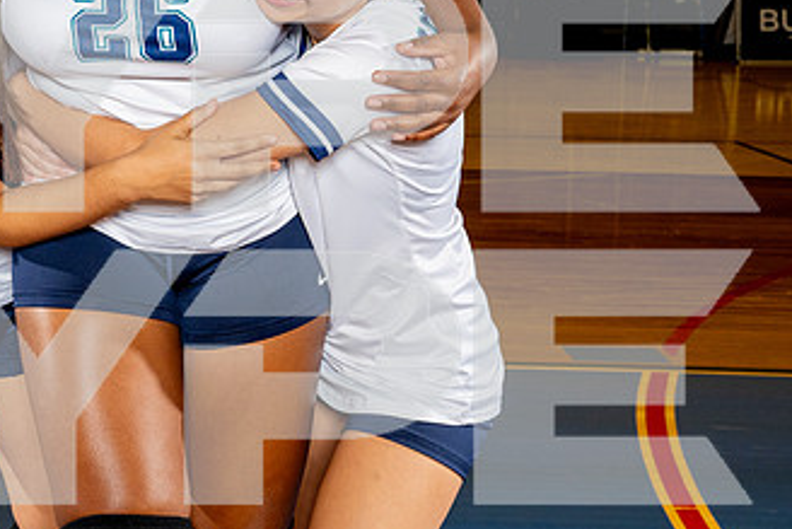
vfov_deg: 19.2
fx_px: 1541
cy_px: 80
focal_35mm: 70
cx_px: 140
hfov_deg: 28.1
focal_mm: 36
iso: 1250
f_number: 8
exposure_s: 1/250
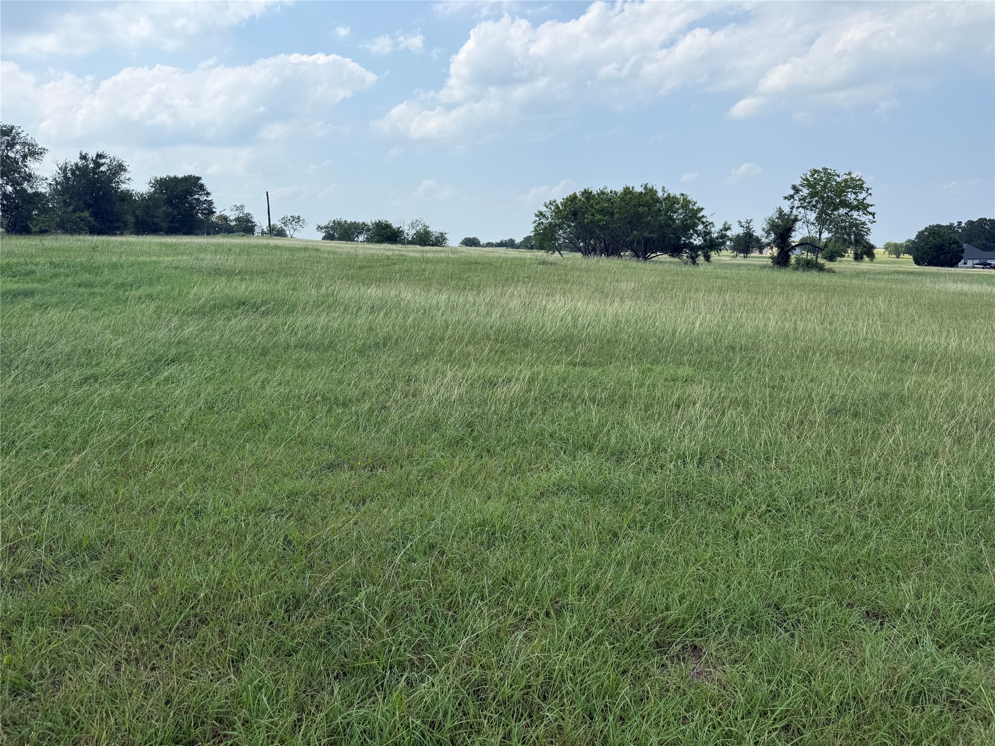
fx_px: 690
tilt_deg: -8.9
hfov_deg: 71.6
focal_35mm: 24
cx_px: 498
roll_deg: +0.1
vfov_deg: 56.8
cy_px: 373
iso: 80
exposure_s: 1/4975
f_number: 1.78
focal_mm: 6.76
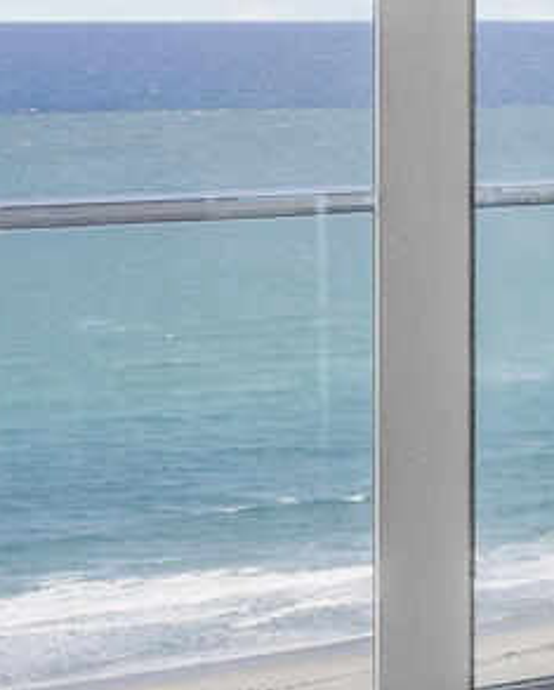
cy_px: -1
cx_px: 2204
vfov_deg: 16.8
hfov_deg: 8.1
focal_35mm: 112
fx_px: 2292
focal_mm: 14
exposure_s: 1/20
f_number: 8
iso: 64
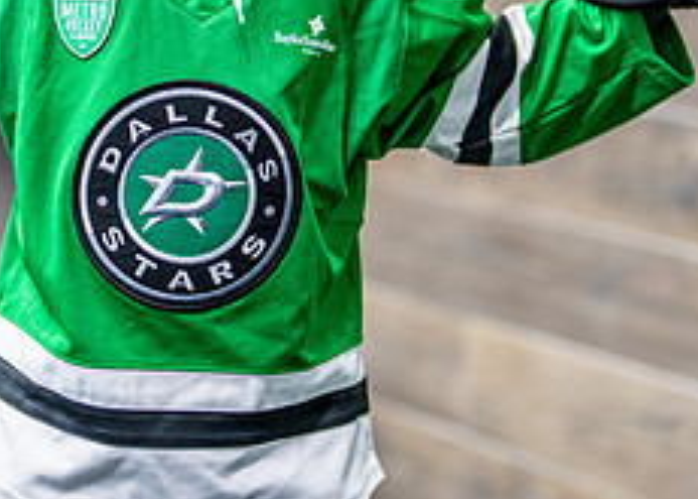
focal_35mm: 150
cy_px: -36
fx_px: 2974
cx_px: 241
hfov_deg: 13.4
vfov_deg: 9.5
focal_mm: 50
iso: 640
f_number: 1.2
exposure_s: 1/500
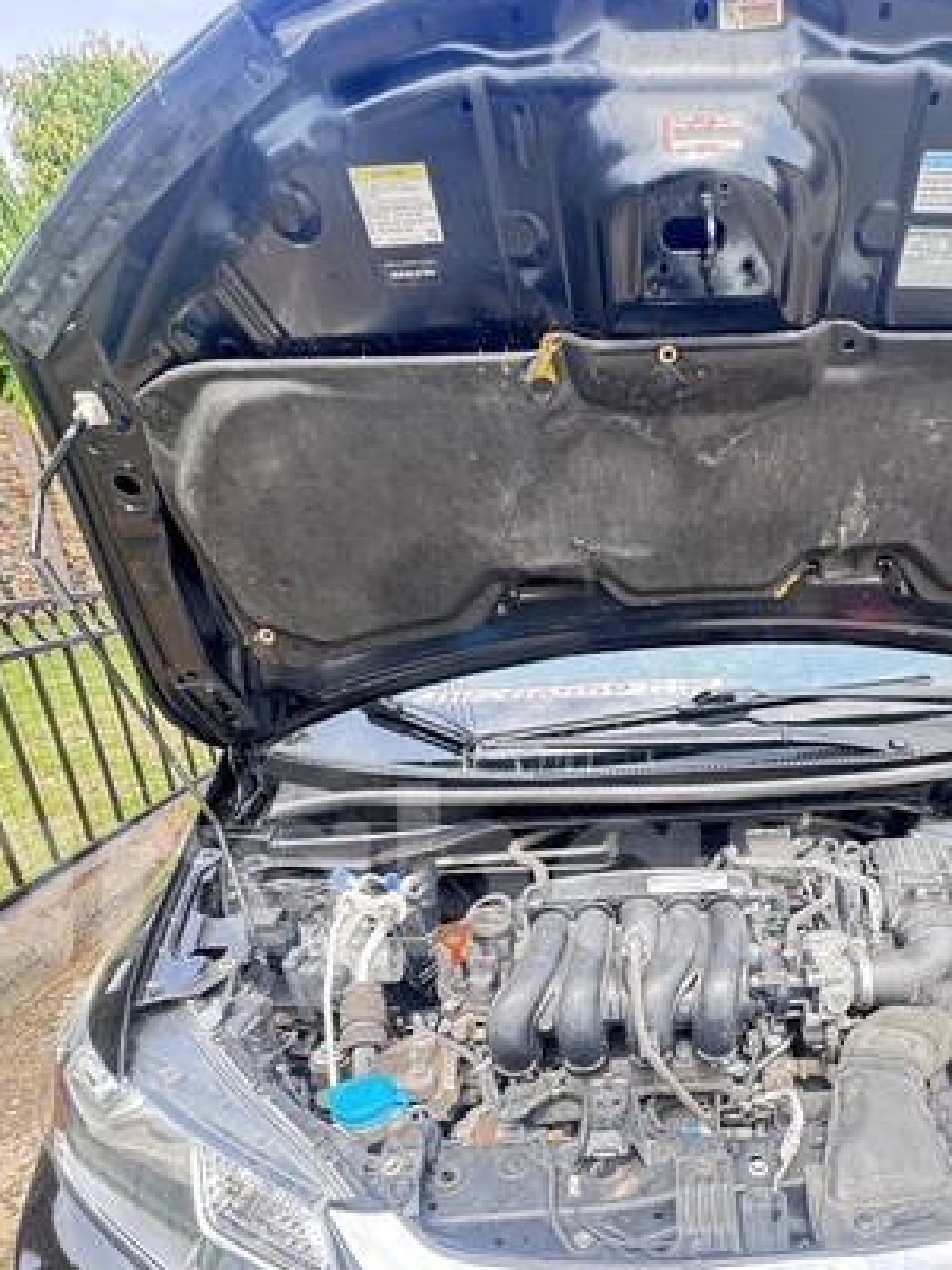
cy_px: 879
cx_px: 704
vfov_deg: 75.7
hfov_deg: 60.3
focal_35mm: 21
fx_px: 770
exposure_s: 1/99
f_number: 2.2
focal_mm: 2.22
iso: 80
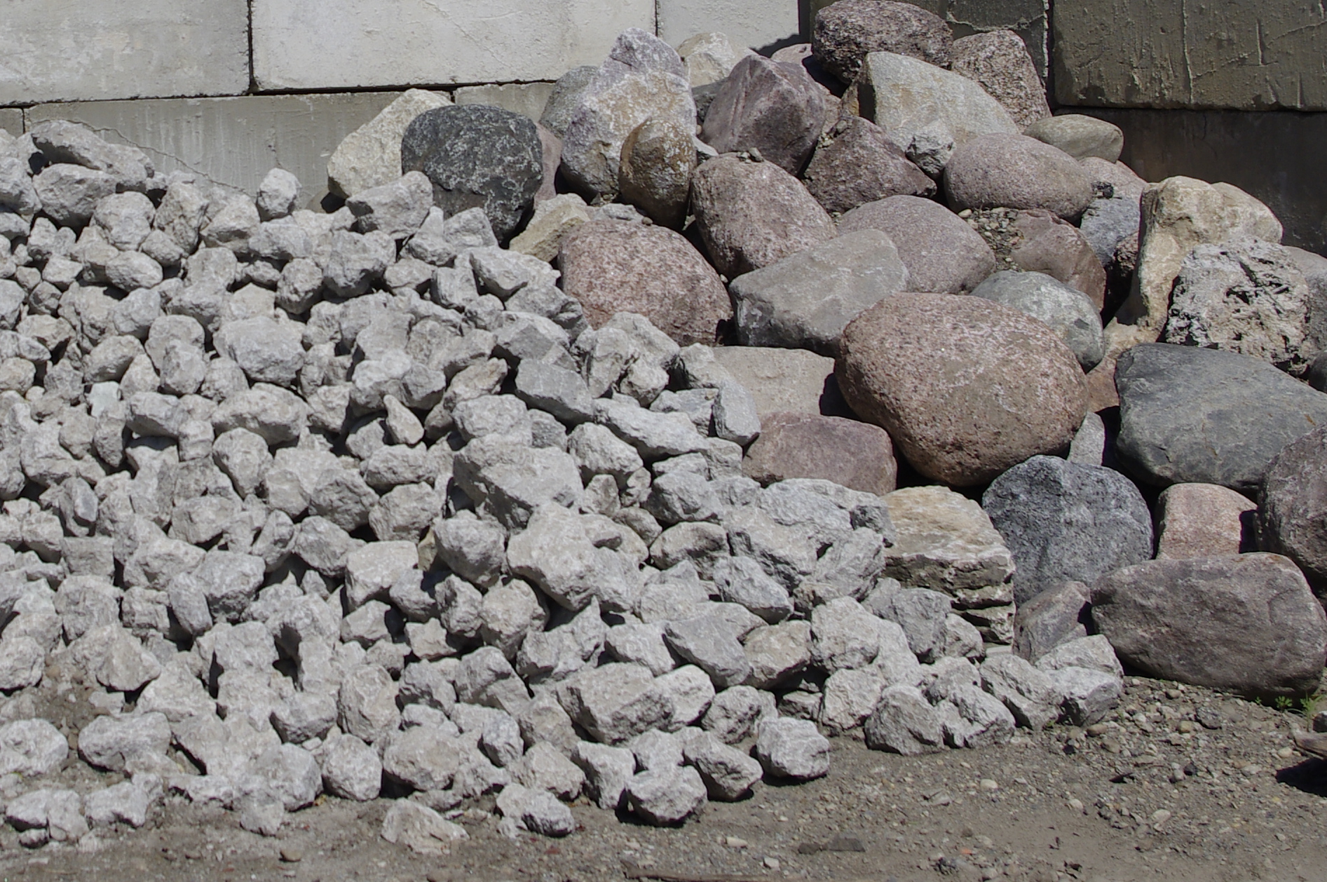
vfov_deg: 17.5
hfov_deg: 25.8
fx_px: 2835
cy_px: 146
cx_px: 229
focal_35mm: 77
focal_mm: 23.13
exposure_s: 1/2500
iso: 200
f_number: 5.6
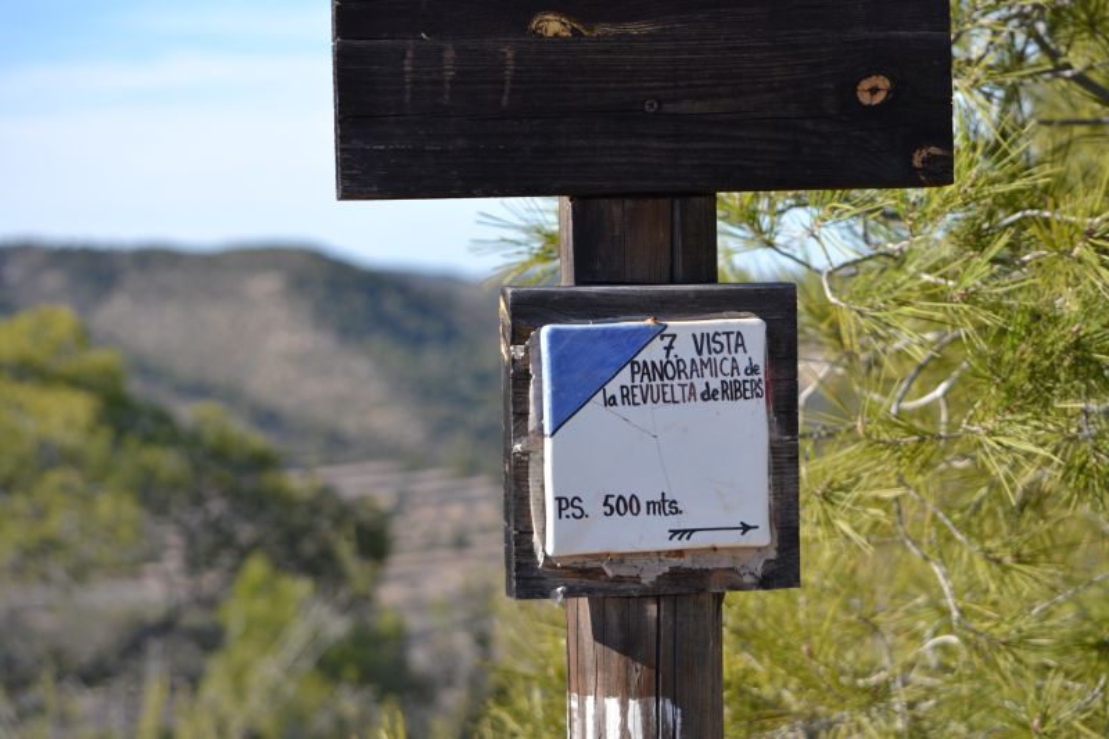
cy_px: 370
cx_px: 554
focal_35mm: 82
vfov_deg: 16.5
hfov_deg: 24.6
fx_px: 2541
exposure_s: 1/320
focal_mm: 55
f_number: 5.6
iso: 100
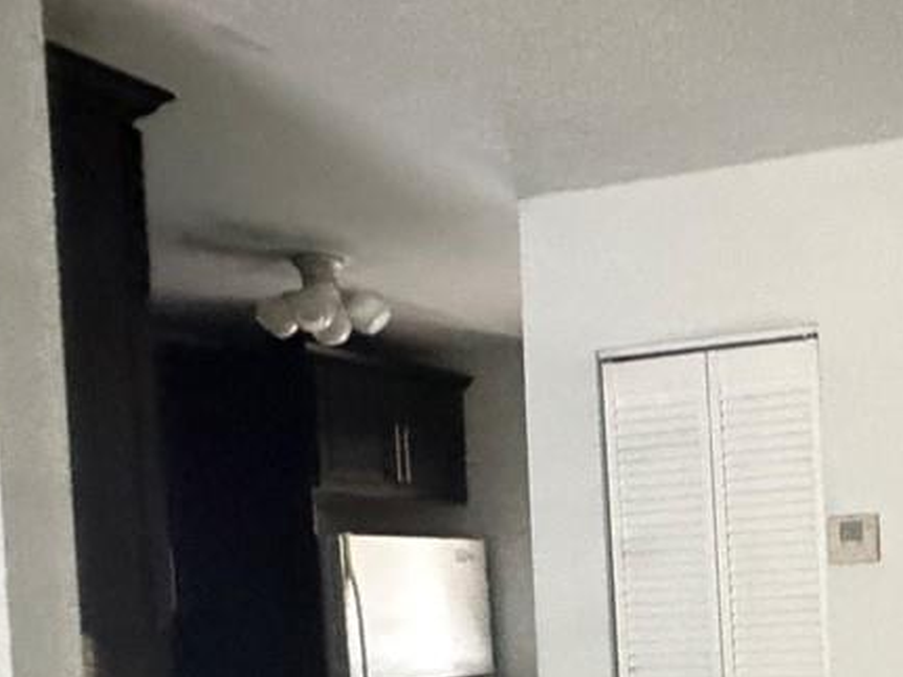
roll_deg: +1.4
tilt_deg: -1.6
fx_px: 1356
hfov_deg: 34.7
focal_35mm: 52
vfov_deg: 26.7
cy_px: 652
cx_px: 819
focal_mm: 2.22
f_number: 2.2
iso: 1250
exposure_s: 1/60
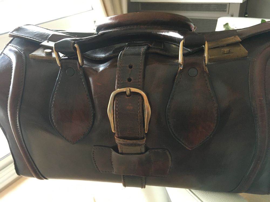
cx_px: 135
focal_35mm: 29
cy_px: 101
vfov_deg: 48.2
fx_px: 226
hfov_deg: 61.7
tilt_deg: -31.2
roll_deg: +6.2
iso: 200
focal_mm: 4.15
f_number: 2.2
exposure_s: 1/33
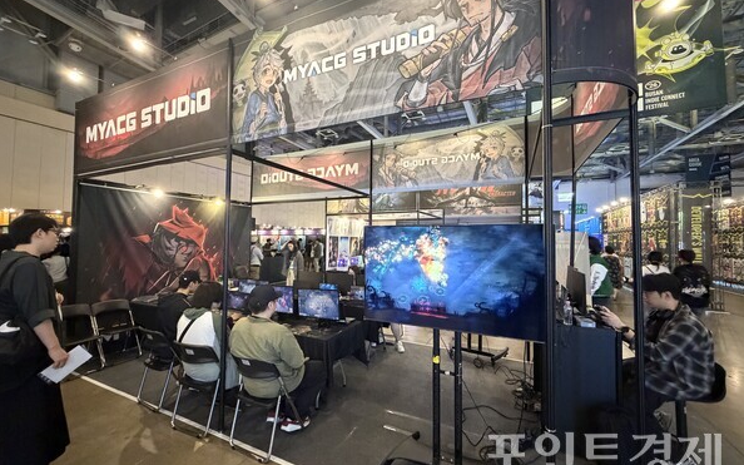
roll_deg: -0.9
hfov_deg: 101.5
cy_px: 228
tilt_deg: +3.6
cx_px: 371
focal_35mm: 15
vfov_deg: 74.8
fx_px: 304
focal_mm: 2.22
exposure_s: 1/60
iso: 1250
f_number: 2.2
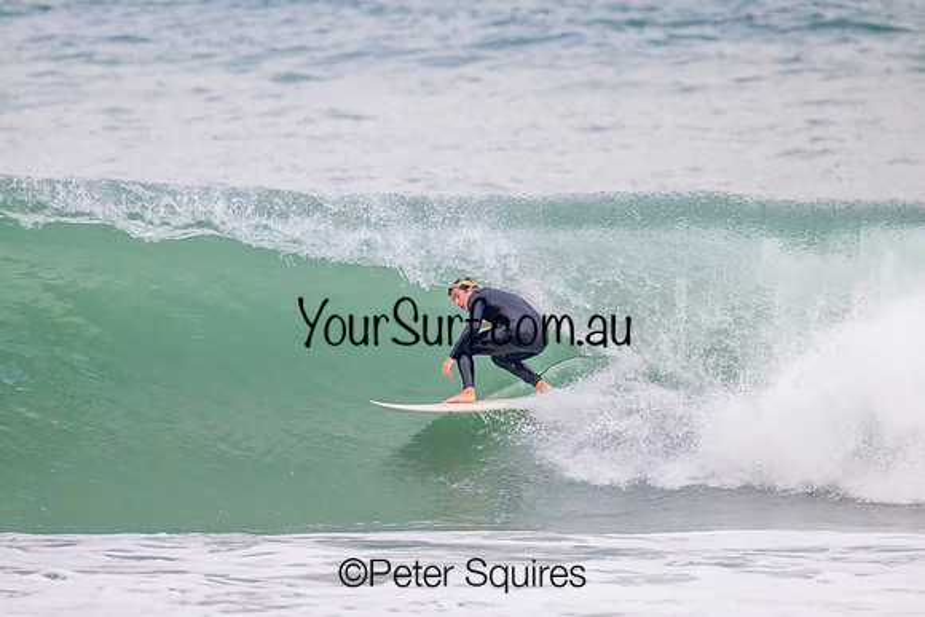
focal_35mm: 835
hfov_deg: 2.5
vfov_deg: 1.6
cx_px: 462
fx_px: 21468
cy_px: 308
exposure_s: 1/2000
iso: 4500
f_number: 11
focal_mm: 800
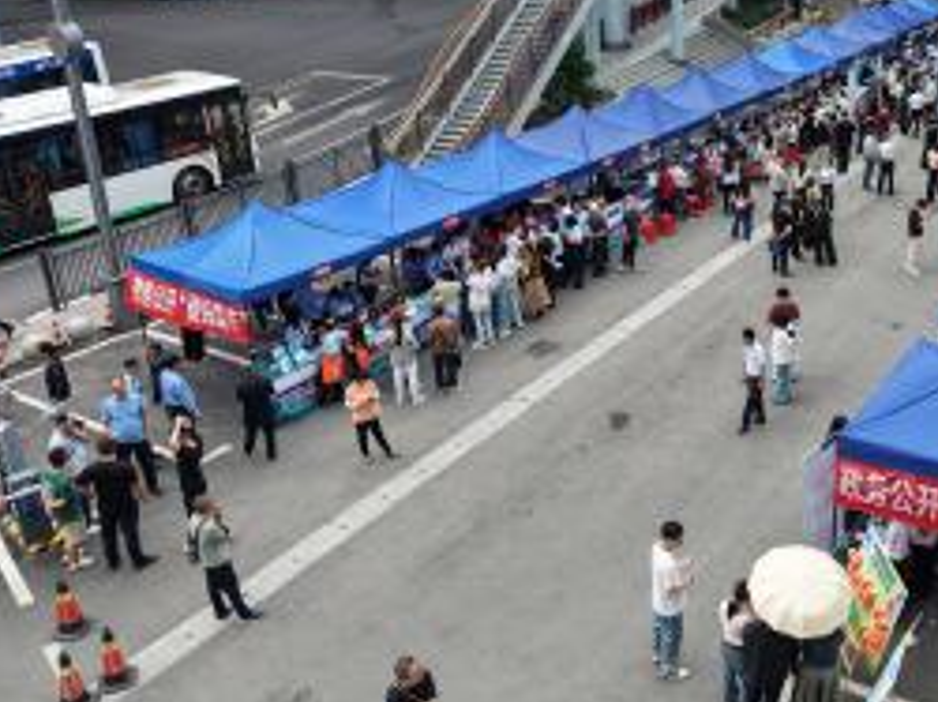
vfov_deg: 34.9
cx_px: 704
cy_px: 259
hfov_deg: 44.3
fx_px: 1110
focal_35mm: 41
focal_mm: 8.67
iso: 200
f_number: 1.8
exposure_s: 1/1600
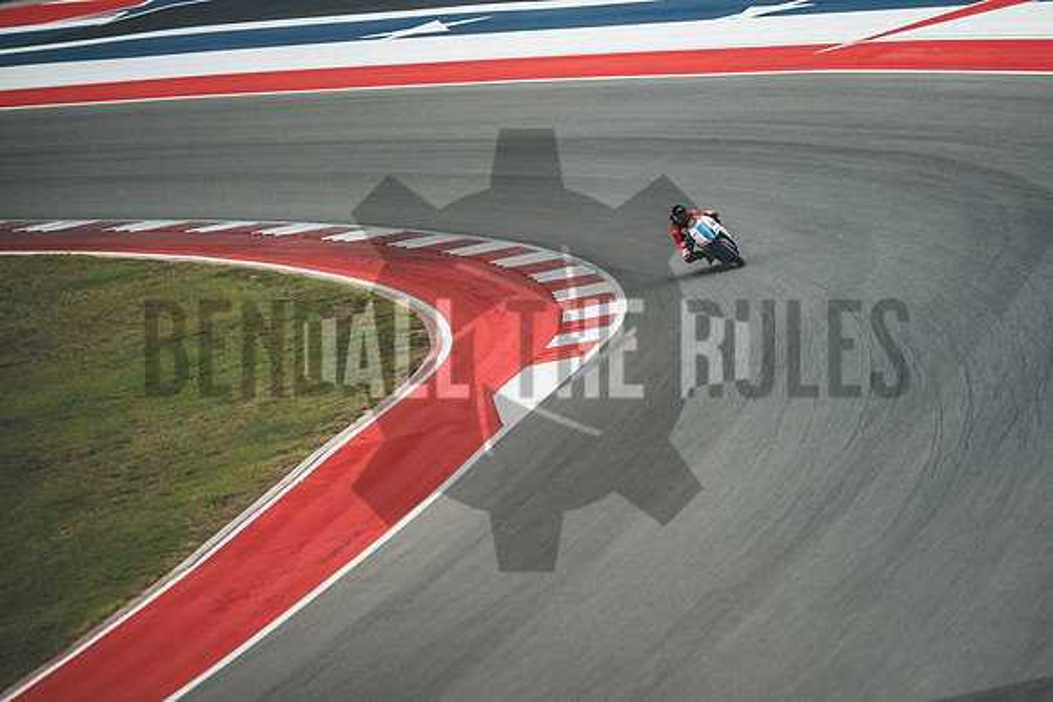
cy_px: 286
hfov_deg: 5.8
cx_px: 564
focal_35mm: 356
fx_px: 10407
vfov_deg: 3.9
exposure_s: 1/1250
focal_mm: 200
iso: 1000
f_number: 2
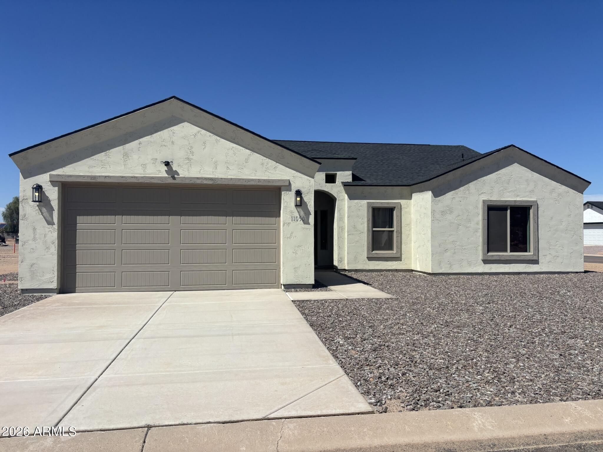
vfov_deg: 53.1
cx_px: 302
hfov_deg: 67.3
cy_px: 226
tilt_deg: +0.4
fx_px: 453
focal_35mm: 26
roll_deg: -0.2
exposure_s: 1/6711
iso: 50
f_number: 1.6
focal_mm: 5.96
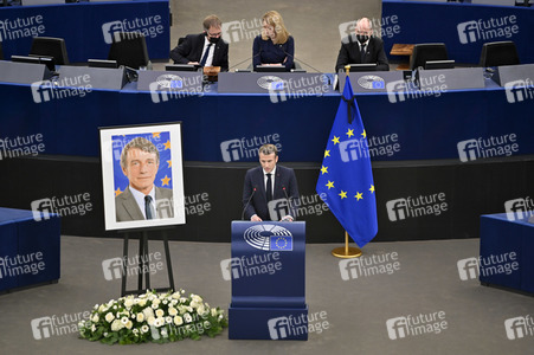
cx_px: 267
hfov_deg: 10.3
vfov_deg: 6.9
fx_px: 2964
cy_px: 178
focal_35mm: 200
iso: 800
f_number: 2.8
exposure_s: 1/250
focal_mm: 200
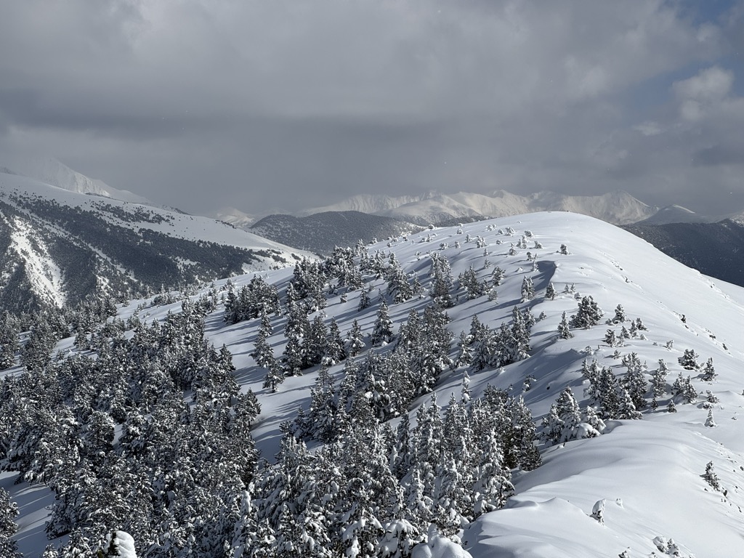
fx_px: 1655
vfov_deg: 19.1
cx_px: 372
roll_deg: -0.5
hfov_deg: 25.3
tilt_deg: -0.7
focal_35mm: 77
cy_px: 279
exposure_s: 1/2538
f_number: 2.8
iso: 20
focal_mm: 9
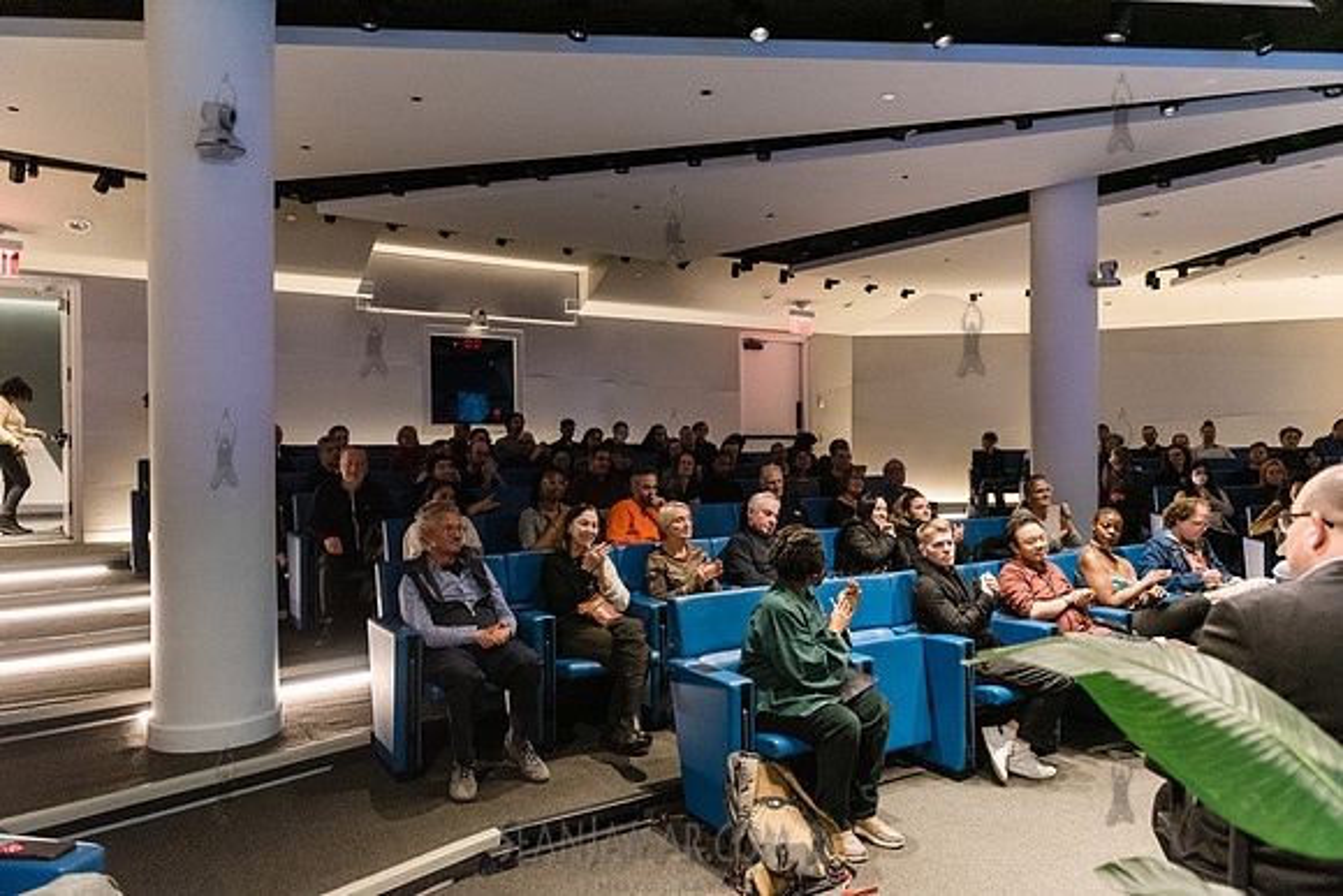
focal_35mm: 24
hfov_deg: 73.5
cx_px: 672
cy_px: 448
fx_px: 899
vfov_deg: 53.0
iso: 6400
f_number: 3.2
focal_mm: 24
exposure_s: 1/160
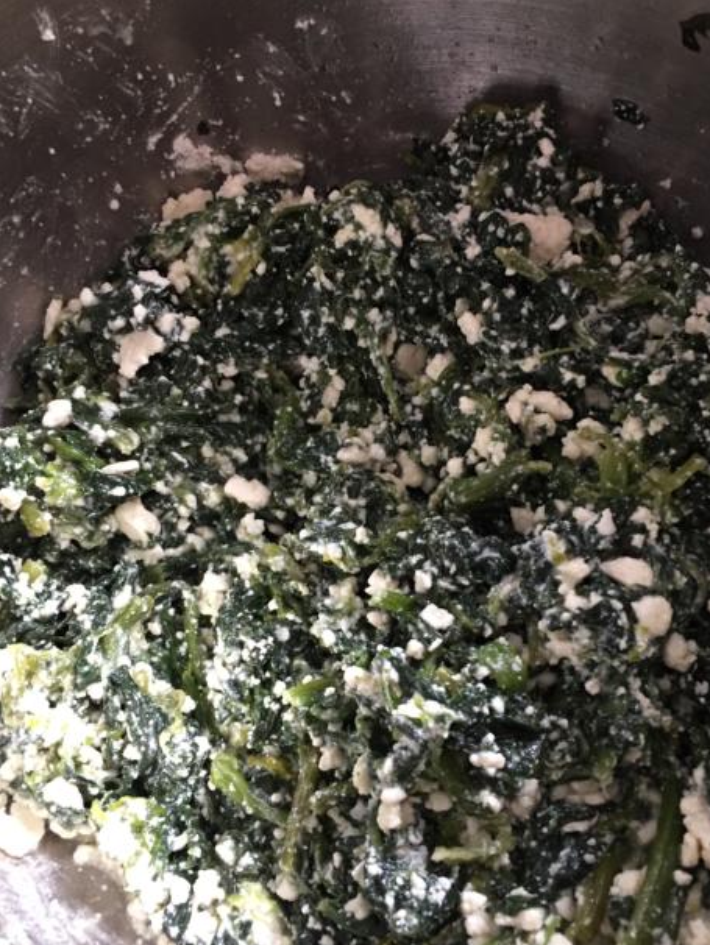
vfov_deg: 55.2
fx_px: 902
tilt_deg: -69.7
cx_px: 403
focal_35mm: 33
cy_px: 535
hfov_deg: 42.9
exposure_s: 1/33
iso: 200
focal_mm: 4.15
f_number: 2.2
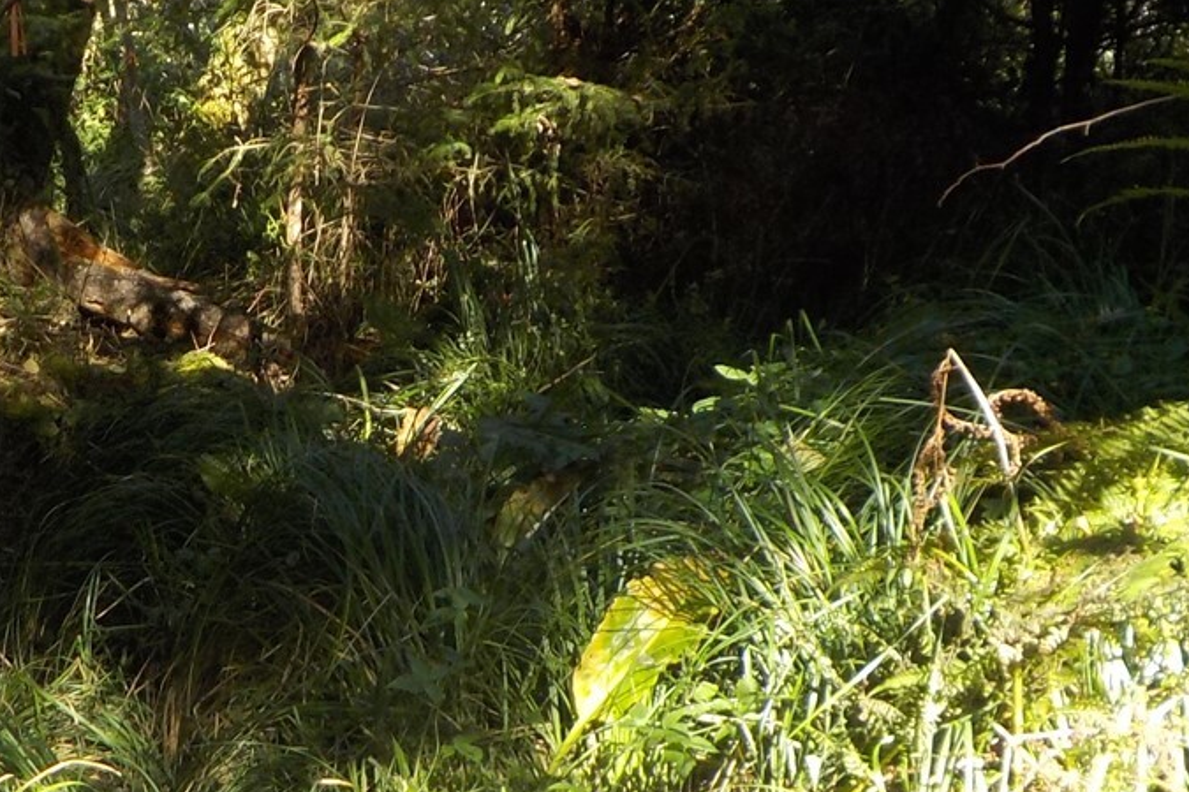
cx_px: 130
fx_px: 2444
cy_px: 336
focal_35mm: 74
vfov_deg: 18.4
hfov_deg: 26.5
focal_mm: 4.1
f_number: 3.3
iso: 125
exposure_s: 1/80
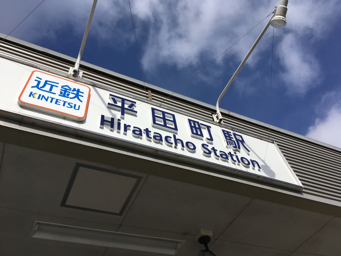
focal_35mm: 29
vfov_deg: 48.2
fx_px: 286
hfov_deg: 61.7
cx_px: 170
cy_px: 128
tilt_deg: +50.4
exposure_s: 1/4049
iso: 25
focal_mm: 4.15
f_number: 2.2
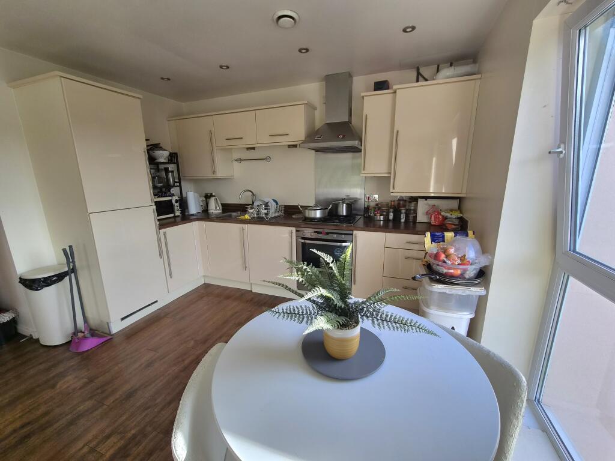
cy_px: 230
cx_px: 308
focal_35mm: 13
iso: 100
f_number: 2.2
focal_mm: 2.2
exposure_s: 1/294
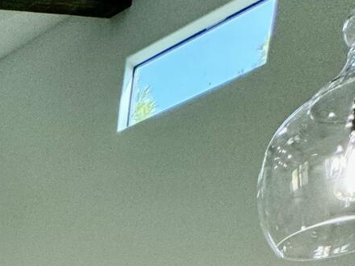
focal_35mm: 63
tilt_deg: -13.2
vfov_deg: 13.2
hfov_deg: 23.1
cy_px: 708
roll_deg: -1.1
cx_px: -211
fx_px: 646
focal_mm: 2.22
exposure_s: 1/120
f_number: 2.2
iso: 100
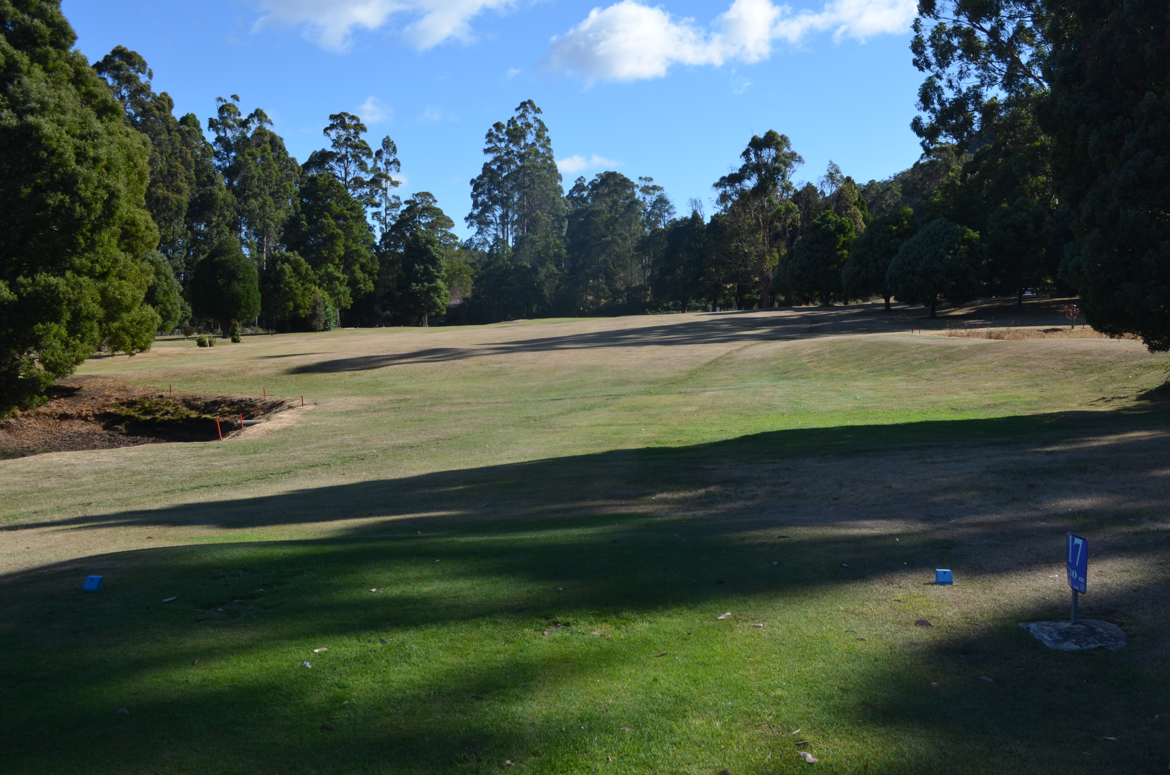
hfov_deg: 49.6
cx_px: 585
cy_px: 388
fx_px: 1265
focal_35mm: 39
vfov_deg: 34.1
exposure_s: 1/250
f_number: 8
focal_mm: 26
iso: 100
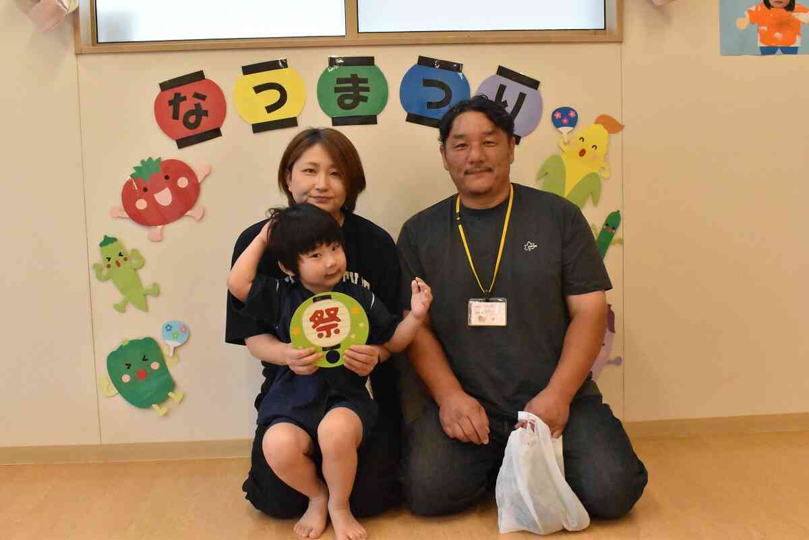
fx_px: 809
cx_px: 404
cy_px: 270
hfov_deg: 53.1
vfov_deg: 36.9
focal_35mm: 36
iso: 8000
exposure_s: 1/500
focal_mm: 24
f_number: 11
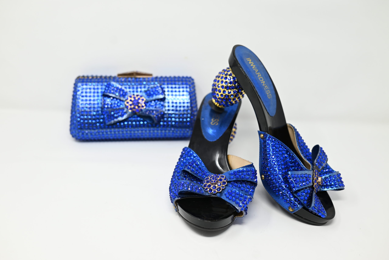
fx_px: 432
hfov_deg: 48.4
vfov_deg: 33.4
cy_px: 130
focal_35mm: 40
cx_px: 194
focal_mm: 40
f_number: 3.5
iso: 400
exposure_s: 1/250
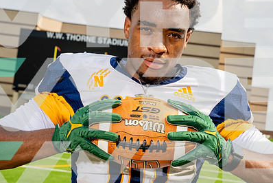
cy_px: 95
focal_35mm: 67
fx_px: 508
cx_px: 129
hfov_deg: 30.0
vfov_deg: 20.3
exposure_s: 1/250
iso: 100
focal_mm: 46
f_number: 8
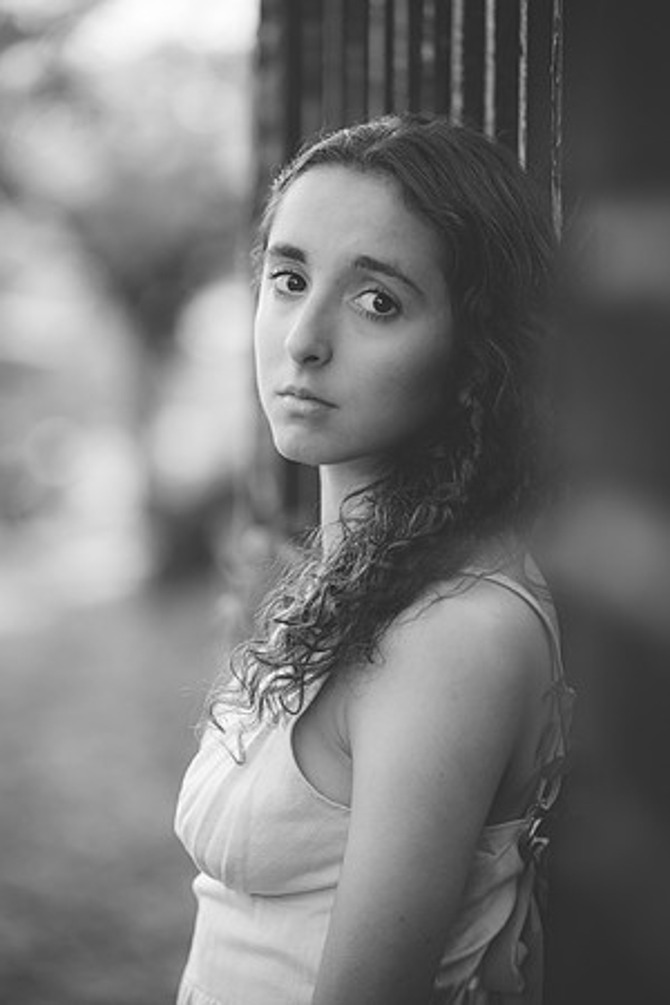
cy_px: 502
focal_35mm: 135
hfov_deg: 10.2
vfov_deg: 15.2
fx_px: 3768
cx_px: 335
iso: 360
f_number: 2.8
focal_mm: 135
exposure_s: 1/250
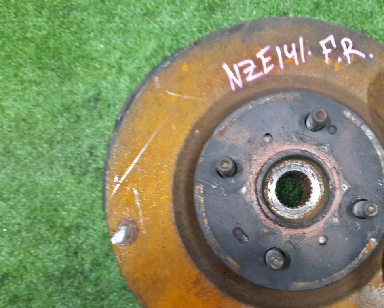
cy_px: 177
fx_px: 421
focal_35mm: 37
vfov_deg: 40.0
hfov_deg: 47.6
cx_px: 280
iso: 355
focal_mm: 4.6
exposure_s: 1/33
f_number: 2
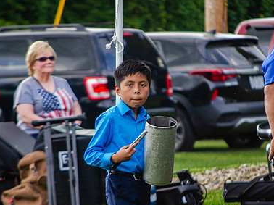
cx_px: 148
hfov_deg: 4.5
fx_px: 3496
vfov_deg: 3.4
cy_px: 123
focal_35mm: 442
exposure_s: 1/400
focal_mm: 200
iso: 400
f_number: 5.6
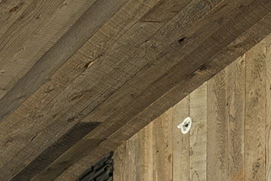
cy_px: 651
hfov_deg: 10.8
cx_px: -505
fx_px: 1054
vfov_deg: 7.7
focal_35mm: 140
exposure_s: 1/200
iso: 800
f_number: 7.1
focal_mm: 18
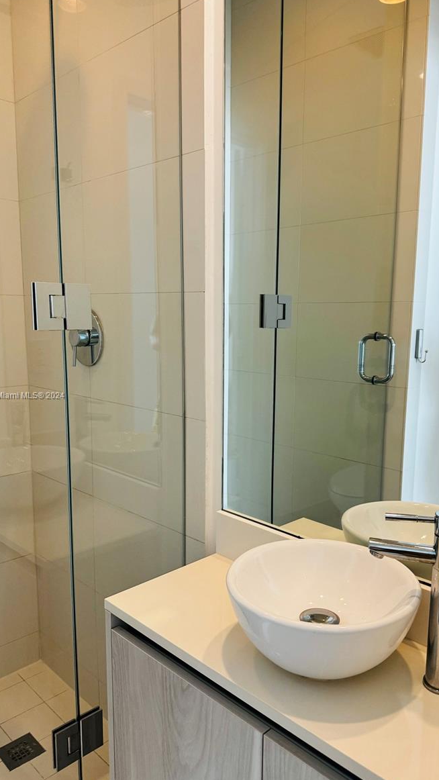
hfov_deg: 42.8
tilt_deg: -8.3
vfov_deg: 69.8
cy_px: 396
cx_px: 244
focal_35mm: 27
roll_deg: -1.5
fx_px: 559
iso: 200
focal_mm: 6.76
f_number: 1.78
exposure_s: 1/120
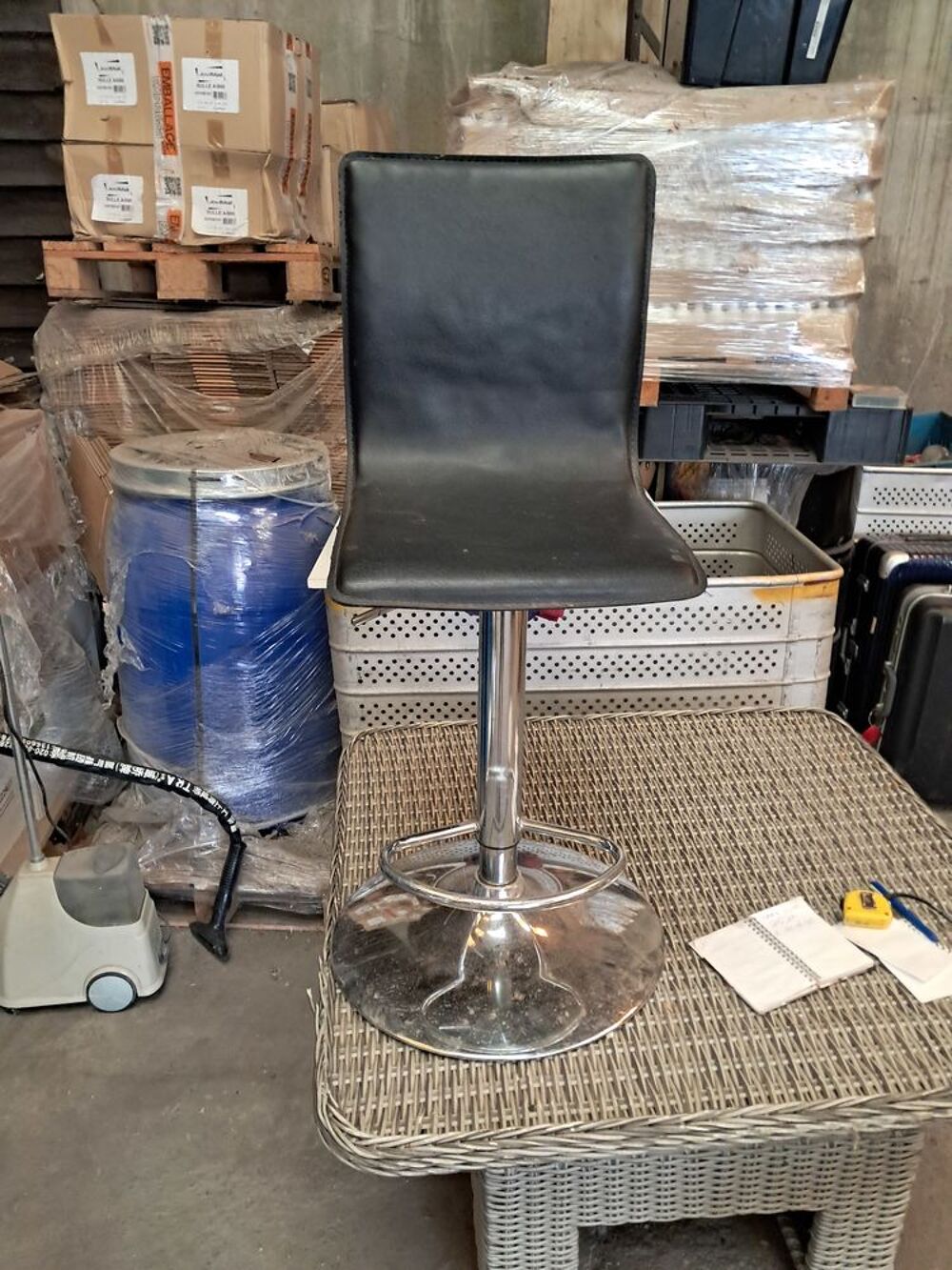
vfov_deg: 65.3
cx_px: 476
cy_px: 635
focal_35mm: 27
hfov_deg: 51.4
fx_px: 990
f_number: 1.8
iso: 500
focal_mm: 4
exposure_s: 1/40
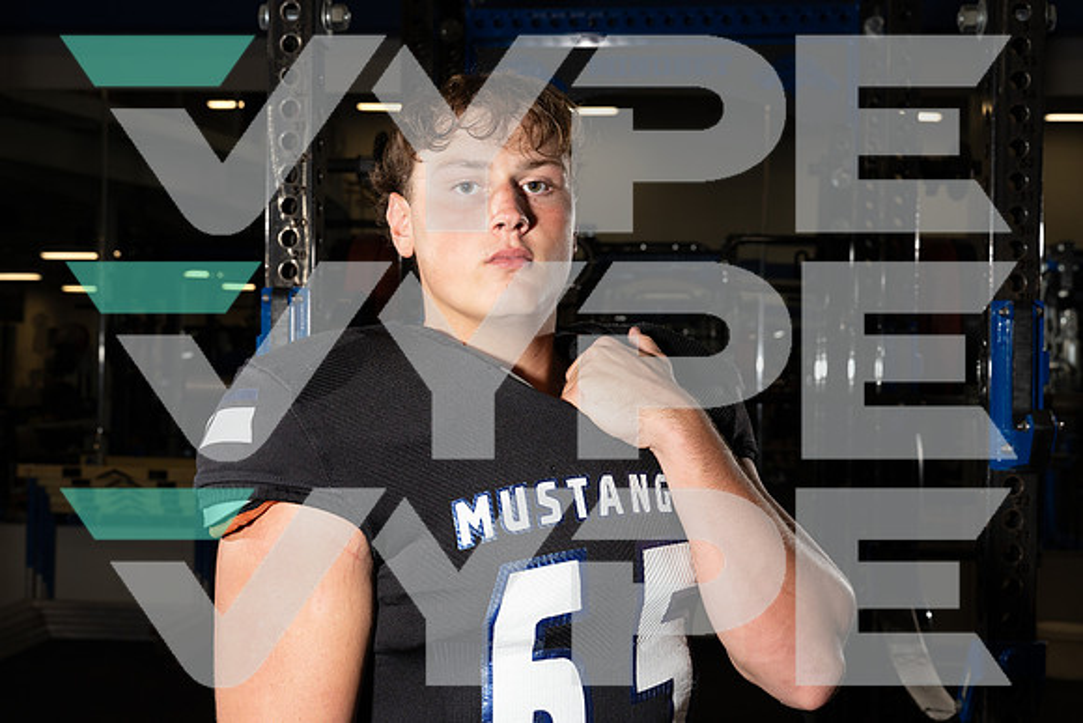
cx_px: 542
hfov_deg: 41.1
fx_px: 1444
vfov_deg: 28.1
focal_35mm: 48
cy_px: 362
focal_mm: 48
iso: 800
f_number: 8
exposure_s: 1/250
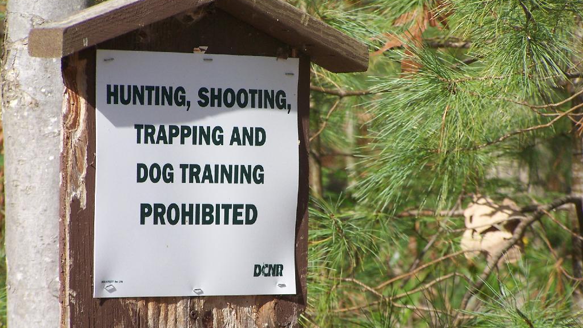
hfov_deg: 8.3
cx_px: 291
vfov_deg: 4.7
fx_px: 4019
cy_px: 184
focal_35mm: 260
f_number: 3.3
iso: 100
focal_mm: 39.5
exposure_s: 1/1000
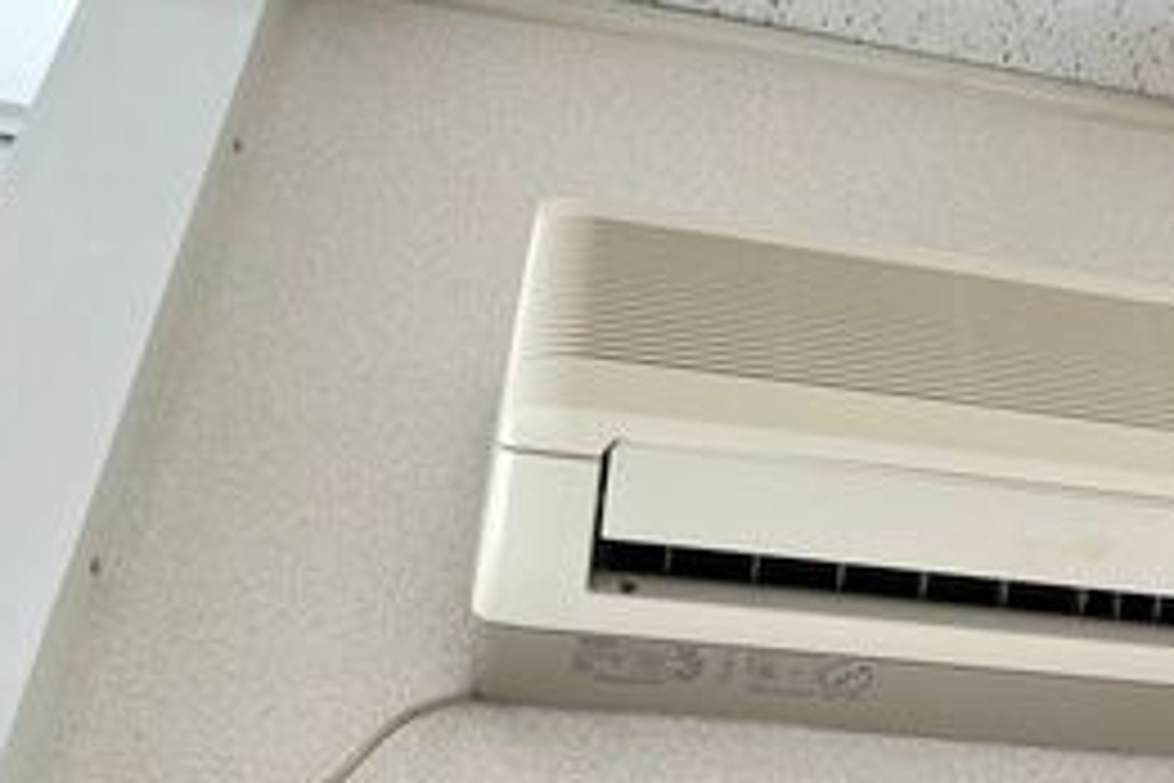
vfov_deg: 23.3
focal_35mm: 58
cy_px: 468
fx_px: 1891
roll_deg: +10.3
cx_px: 1134
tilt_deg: +43.4
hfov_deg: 32.2
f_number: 1.6
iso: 50
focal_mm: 5.1
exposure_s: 1/203
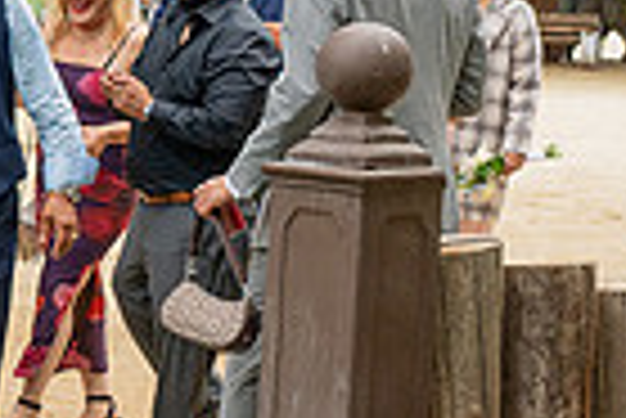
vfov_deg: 9.2
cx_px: -522
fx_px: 2611
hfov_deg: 12.4
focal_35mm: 150
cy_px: 267
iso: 250
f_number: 4
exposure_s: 1/250
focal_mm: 36
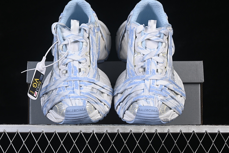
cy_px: 76
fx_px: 477
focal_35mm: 75
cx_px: 114
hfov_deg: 27.0
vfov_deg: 18.2
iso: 160
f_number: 8
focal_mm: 50
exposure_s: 1/80
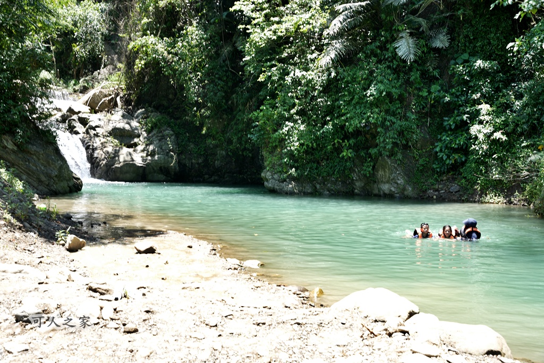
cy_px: 182
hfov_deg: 46.6
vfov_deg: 32.0
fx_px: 632
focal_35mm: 42
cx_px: 272
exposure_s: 1/50
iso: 100
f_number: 7.1
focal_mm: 41.8
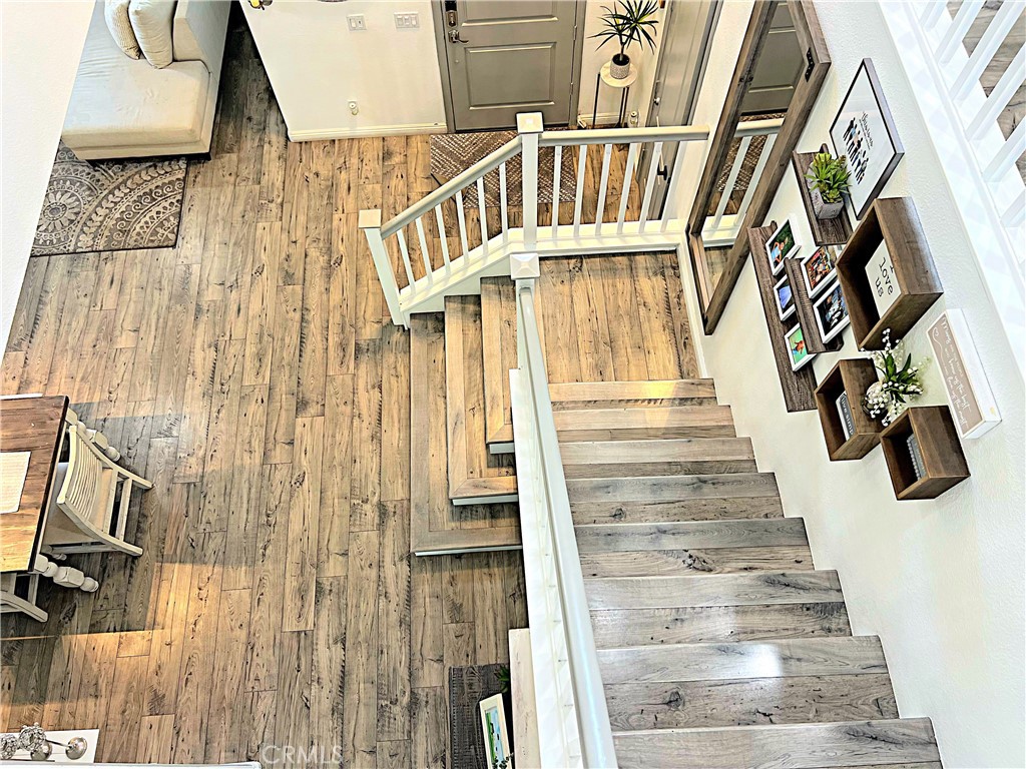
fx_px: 771
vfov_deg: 53.1
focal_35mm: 26
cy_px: 384
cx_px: 513
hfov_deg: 67.3
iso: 80
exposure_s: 1/60
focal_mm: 5.7
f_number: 1.5
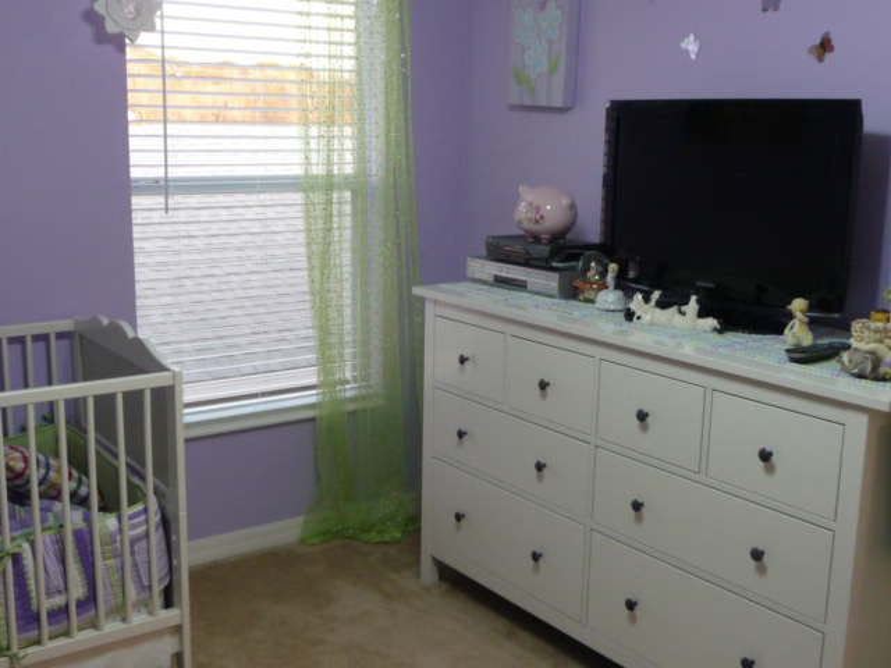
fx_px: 1030
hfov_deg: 46.8
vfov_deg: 36.0
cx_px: 446
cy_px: 334
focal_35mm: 40
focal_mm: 4.7
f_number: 3.3
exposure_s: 1/30
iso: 200
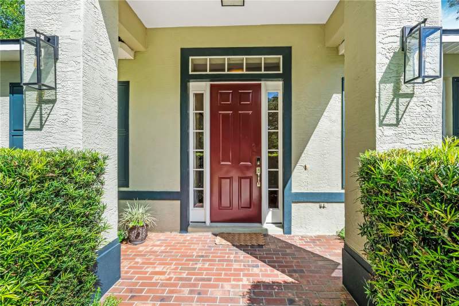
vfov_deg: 72.0
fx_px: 210
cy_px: 153
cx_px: 230
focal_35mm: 16
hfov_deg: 95.0
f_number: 9
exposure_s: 1/4000
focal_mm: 11
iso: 250
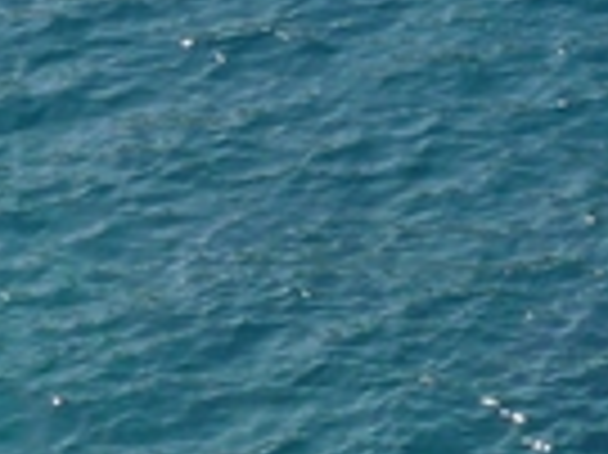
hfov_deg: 5.7
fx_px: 6072
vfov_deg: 4.2
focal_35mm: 346
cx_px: 964
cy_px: 895
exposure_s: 1/200
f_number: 5
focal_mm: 16.4
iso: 100
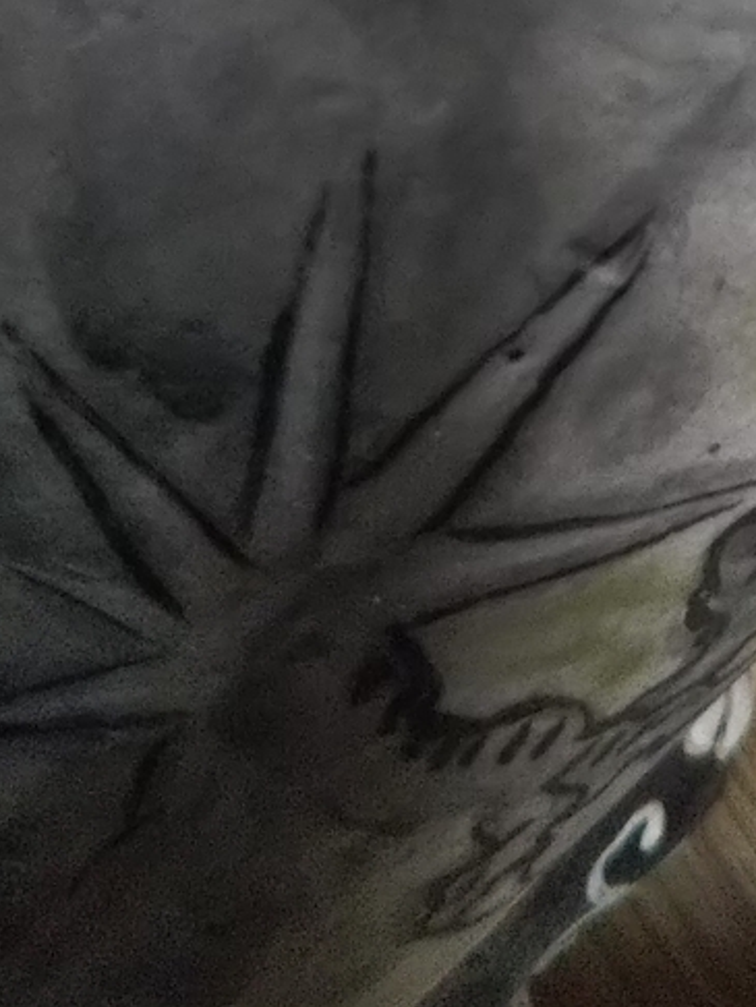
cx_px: 617
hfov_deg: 19.7
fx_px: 2153
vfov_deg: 23.9
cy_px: -203
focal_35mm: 74
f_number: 2.2
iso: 250
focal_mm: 4
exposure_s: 1/33
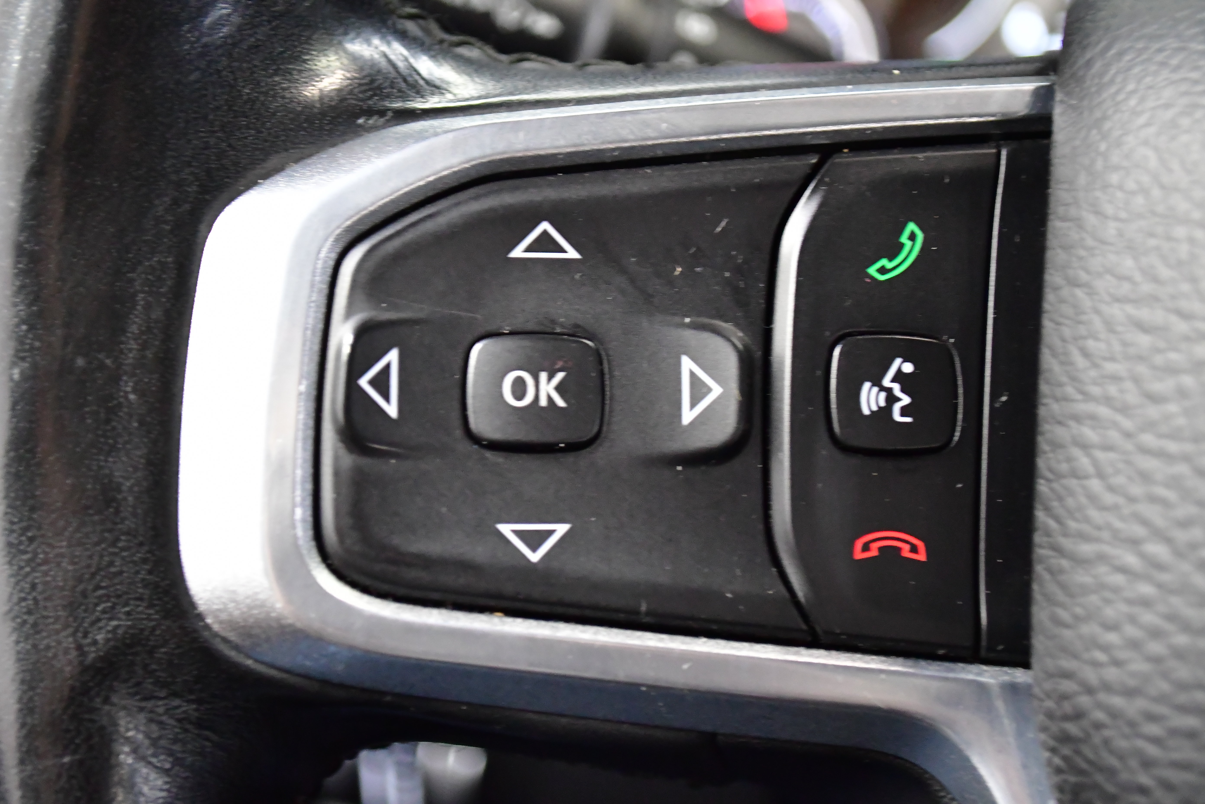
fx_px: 2109
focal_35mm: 63
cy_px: 402
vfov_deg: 21.6
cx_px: 602
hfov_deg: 31.9
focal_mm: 42
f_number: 5.3
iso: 5600
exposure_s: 1/40
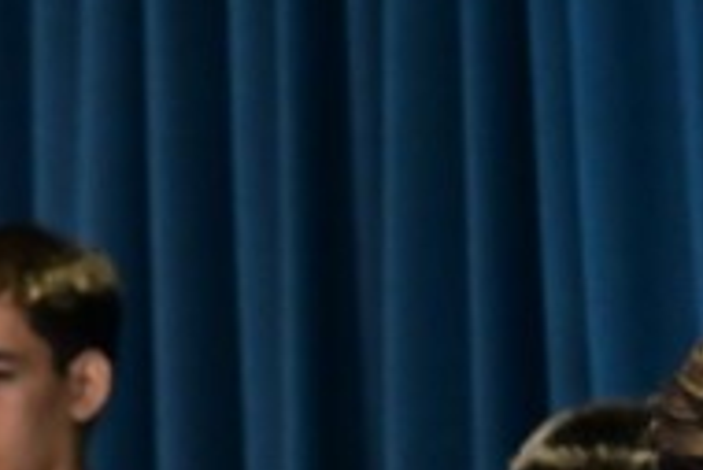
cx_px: -518
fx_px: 12956
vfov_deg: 2.1
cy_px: 668
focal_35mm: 663
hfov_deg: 3.1
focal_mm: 120
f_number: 4
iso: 2000
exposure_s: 1/200
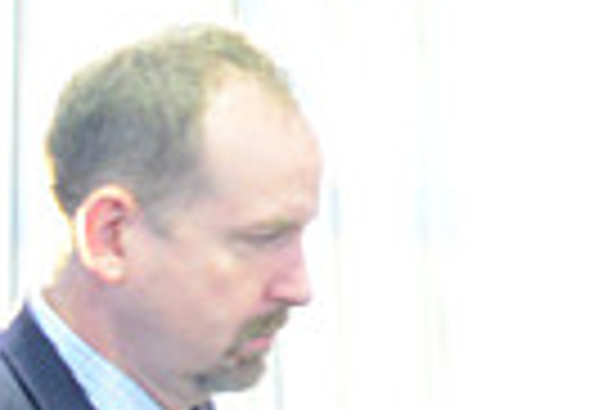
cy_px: 556
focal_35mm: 298
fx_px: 5071
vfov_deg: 4.6
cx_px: -567
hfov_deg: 6.7
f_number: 4
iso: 6400
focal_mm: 70
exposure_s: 1/60
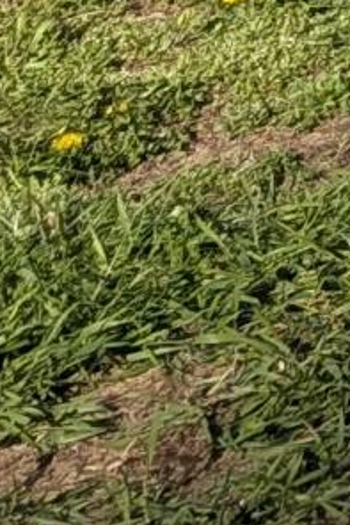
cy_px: -1365
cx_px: 2303
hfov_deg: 4.1
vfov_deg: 6.8
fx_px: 3700
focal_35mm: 254
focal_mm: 6.9
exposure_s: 1/586
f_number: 1.68
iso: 20
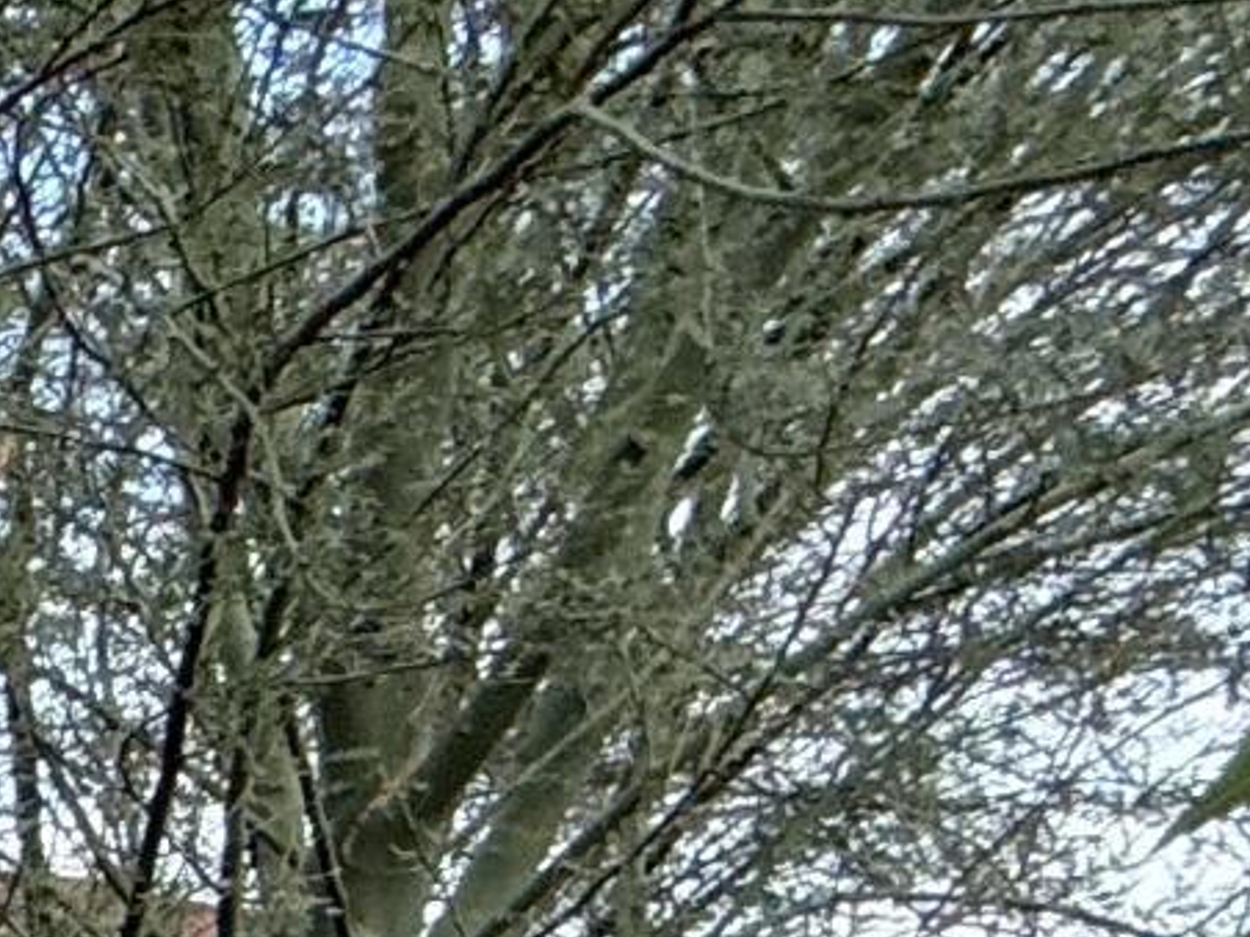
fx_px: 3358
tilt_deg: -10.3
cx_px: -2412
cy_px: 2161
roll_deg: +1.1
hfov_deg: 11.8
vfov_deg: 12.7
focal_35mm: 93
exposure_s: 1/125
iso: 64
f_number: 2.2
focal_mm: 2.22
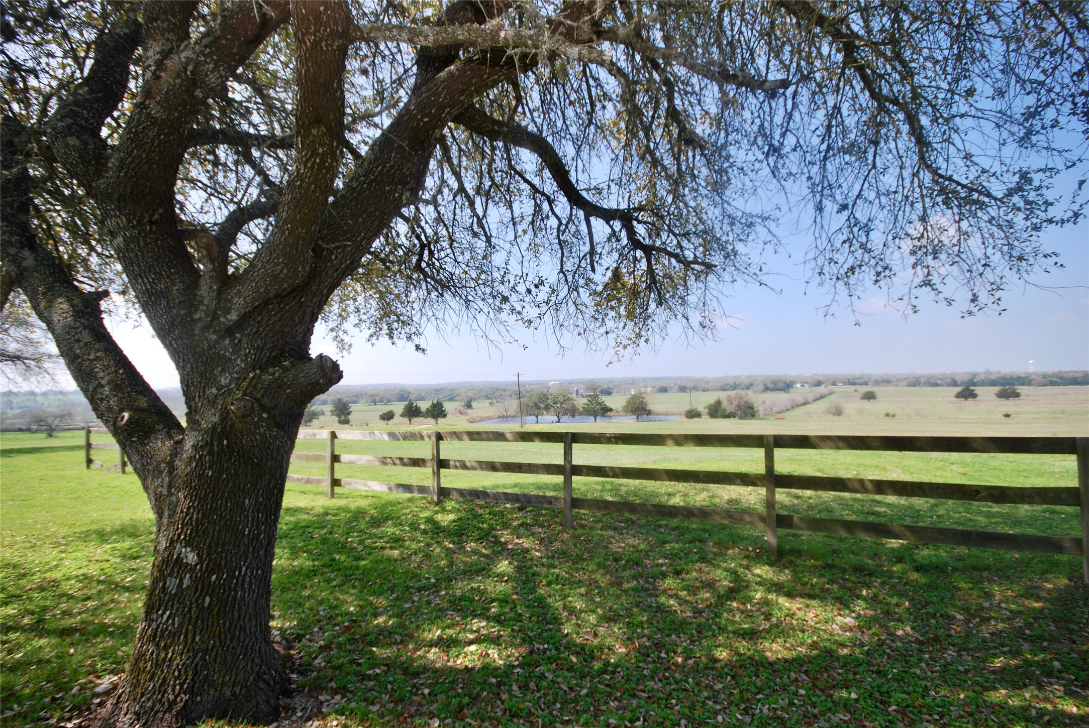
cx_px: 544
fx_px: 454
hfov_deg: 100.3
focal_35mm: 15
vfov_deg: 77.5
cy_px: 364
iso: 100
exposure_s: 1/200
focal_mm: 10
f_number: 7.1
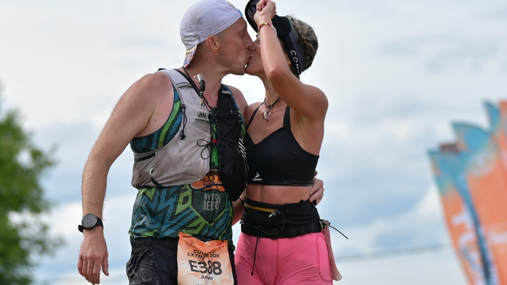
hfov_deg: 9.9
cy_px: 179
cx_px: 221
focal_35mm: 217
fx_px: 2917
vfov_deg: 5.6
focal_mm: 87
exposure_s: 1/2000
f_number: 2.8
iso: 160
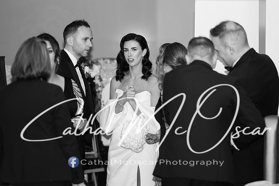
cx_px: 154
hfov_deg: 9.6
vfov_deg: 6.4
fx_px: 1666
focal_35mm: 215
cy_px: 83
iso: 200
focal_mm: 195
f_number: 2.8
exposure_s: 1/160
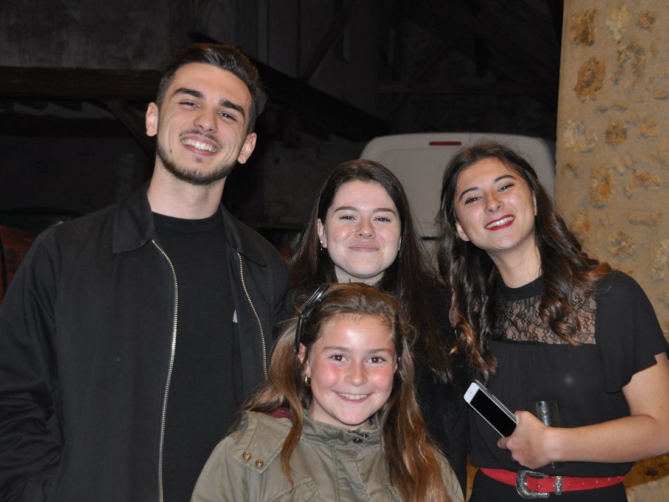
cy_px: 245
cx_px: 376
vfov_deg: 25.7
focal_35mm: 57
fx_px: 1102
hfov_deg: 33.7
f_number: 4.5
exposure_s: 1/60
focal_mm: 34
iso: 800
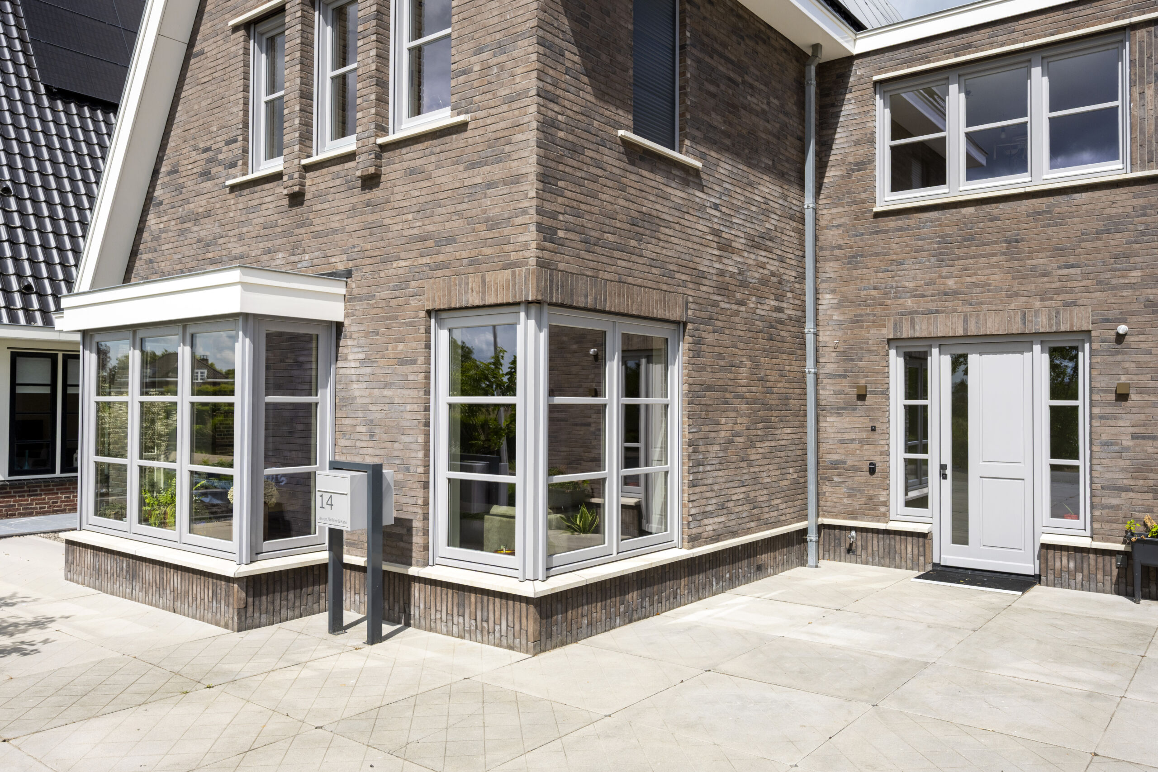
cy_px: 386
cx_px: 579
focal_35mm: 26
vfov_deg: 50.4
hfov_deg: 70.4
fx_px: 820
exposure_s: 1/1000
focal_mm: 25.5
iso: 200
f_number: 8
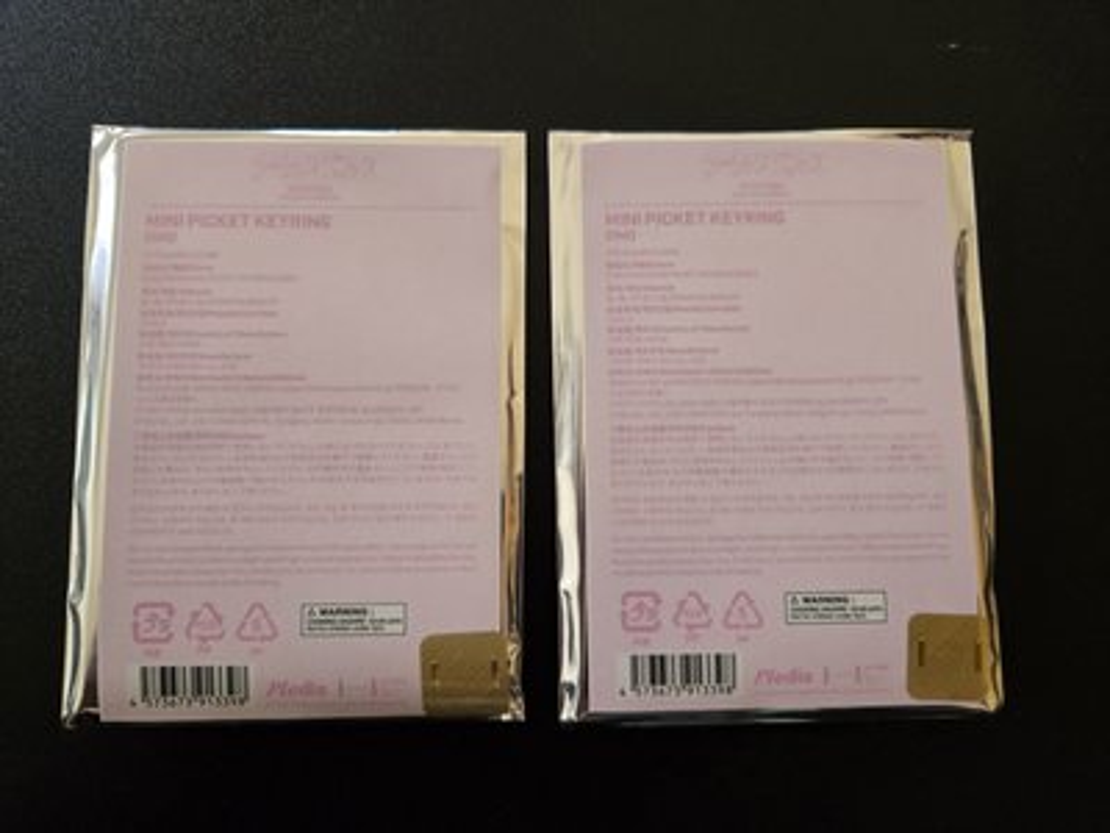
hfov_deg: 73.9
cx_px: 555
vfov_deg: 58.9
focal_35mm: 23
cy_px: 416
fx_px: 738
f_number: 1.8
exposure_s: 1/120
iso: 640
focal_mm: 5.4
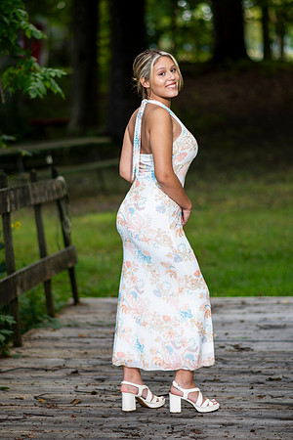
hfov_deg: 10.8
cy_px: 220
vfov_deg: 16.1
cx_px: 146
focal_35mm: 127
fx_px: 1550
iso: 100
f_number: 2
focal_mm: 85
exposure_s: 1/125
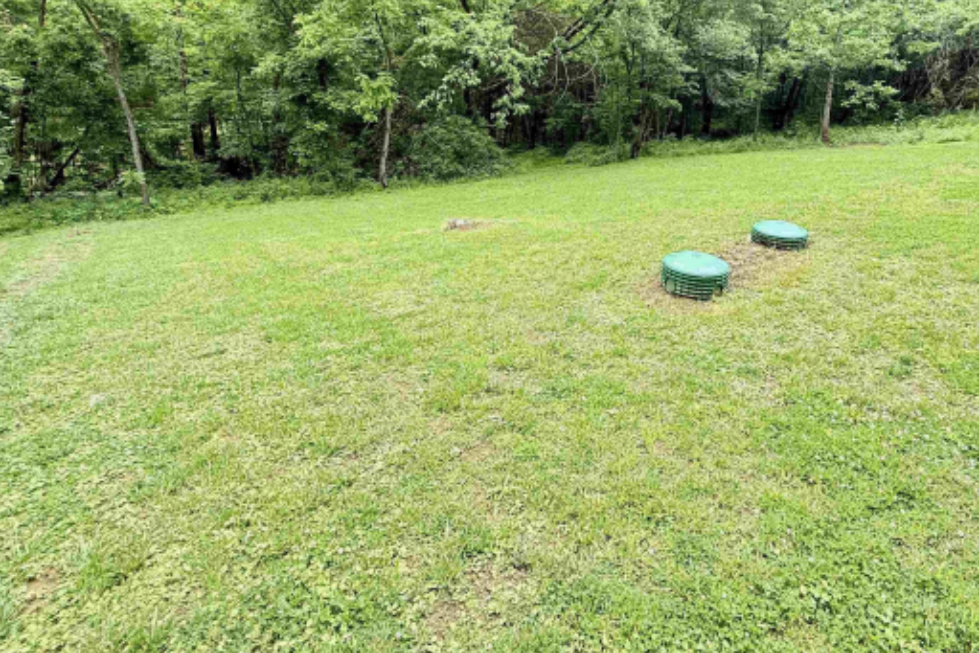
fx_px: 517
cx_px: 580
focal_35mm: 19
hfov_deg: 86.0
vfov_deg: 62.3
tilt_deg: -11.9
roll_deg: -1.1
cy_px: 195
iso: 64
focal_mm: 2.22
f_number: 2.2
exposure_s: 1/143
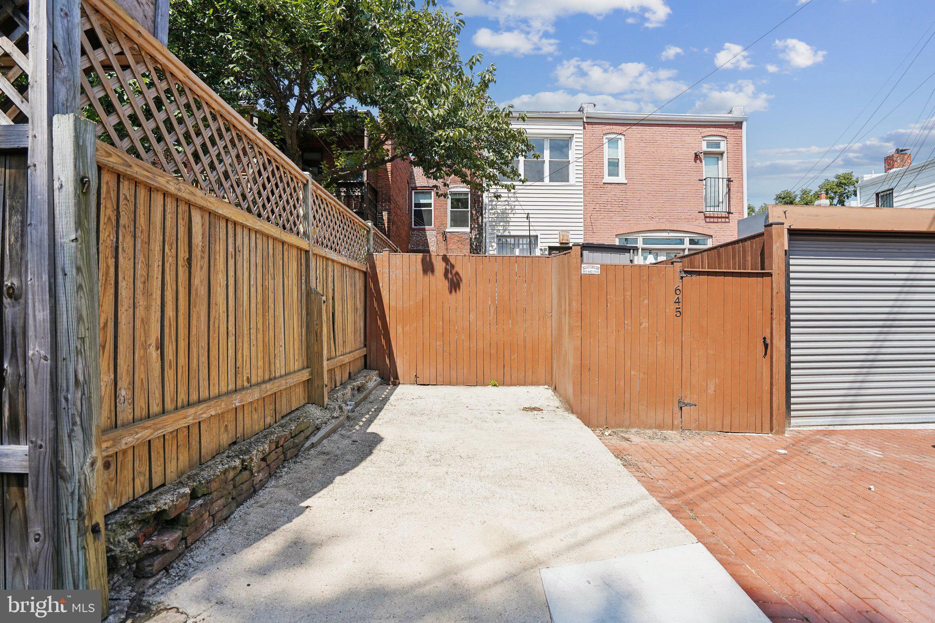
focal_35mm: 16
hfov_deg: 96.7
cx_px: 468
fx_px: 415
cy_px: 312
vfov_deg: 73.7
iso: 250
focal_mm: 16
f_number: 5.6
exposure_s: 1/1000
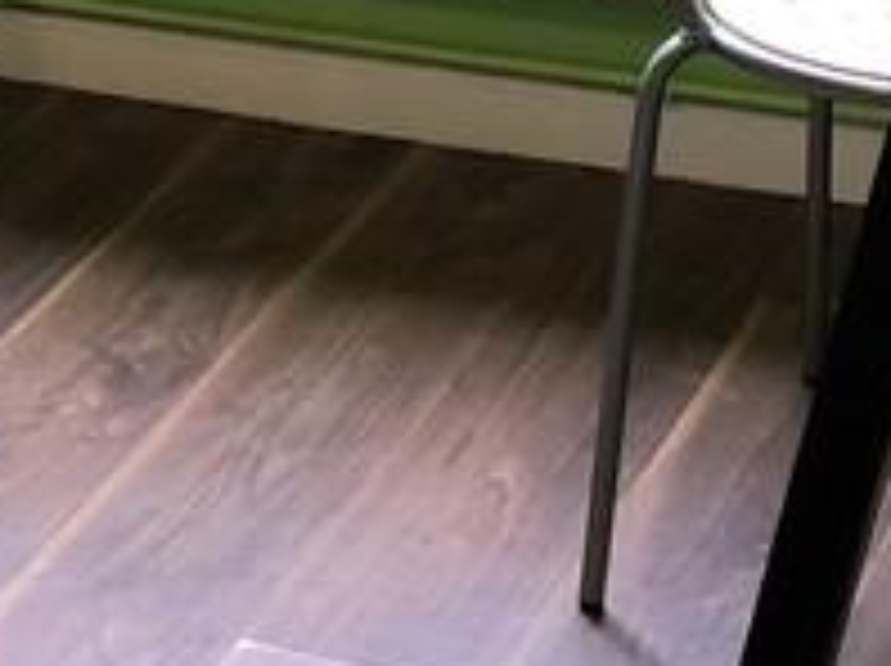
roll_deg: +6.1
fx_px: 3728
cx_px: -644
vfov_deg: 9.4
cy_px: -752
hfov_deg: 12.6
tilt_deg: -9.5
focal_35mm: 145
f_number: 1.8
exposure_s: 1/17
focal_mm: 3.99
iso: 50
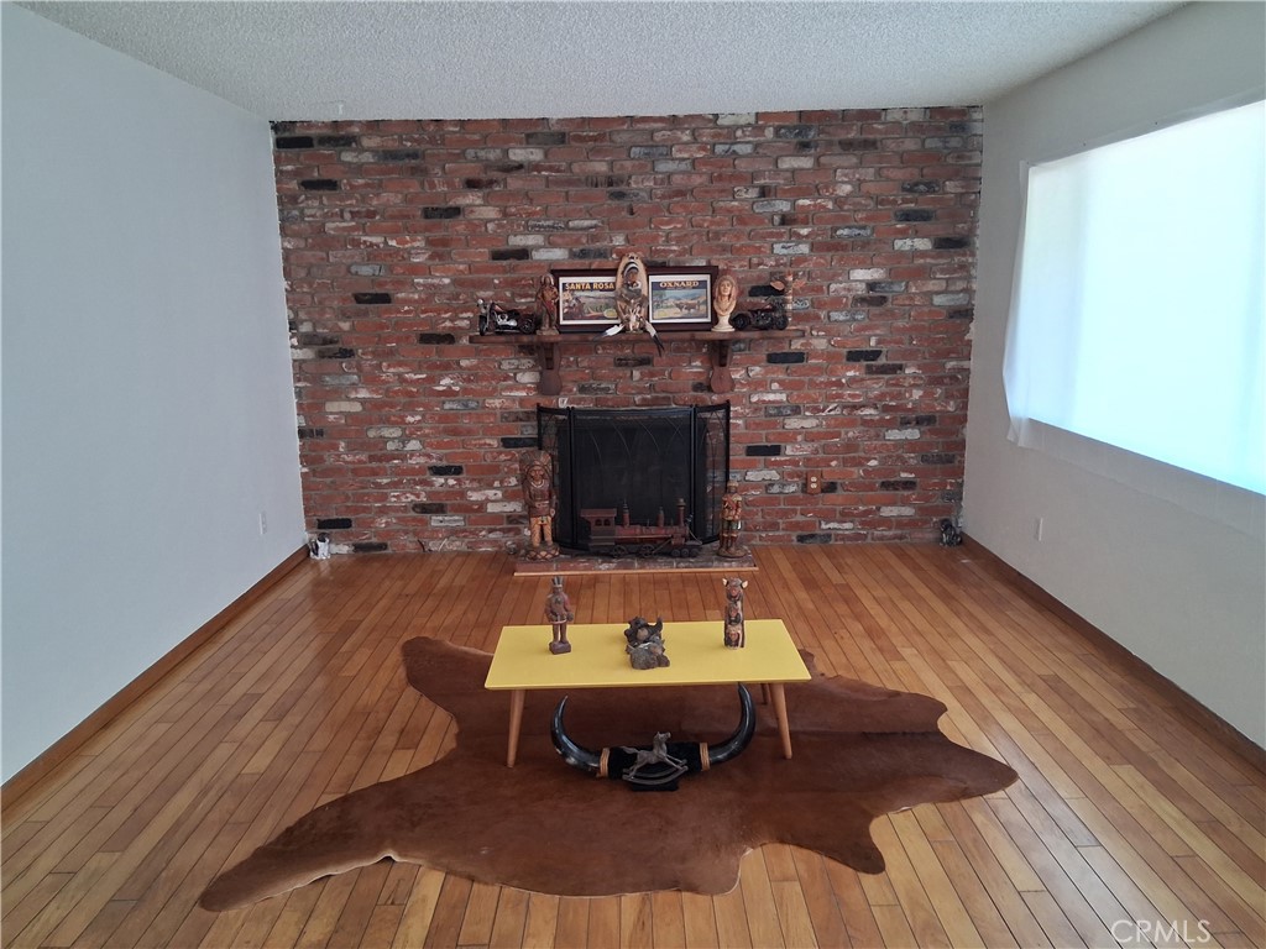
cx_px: 633
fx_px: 951
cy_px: 474
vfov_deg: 53.1
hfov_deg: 67.3
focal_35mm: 26
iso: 400
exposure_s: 1/100
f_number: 1.8
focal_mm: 3.98
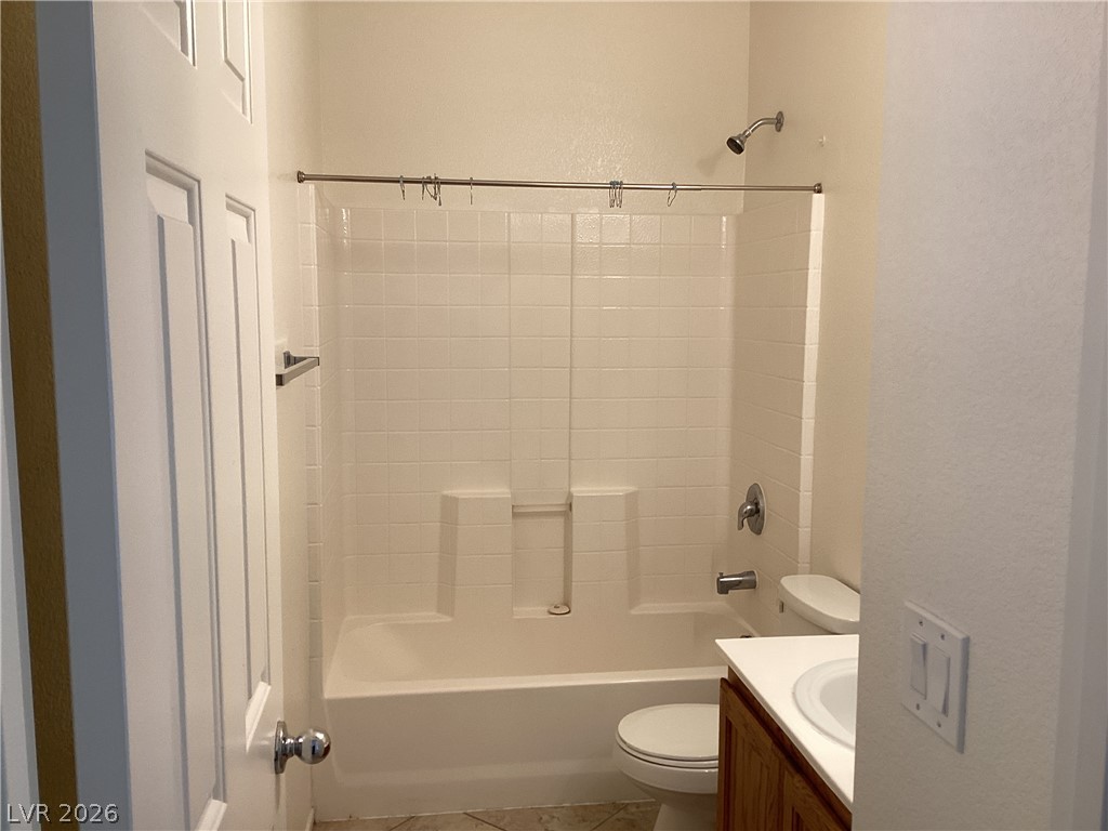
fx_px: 992
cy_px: 416
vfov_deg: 45.4
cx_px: 554
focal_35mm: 31
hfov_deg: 58.4
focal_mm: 3.3
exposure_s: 1/50
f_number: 2.4
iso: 64
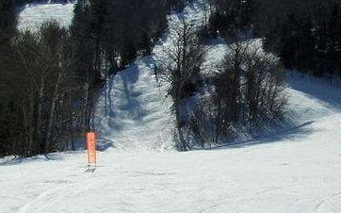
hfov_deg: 26.6
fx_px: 715
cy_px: 143
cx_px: 230
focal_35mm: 77
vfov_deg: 16.9
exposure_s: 1/769
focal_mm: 6.5
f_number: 7.7
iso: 100
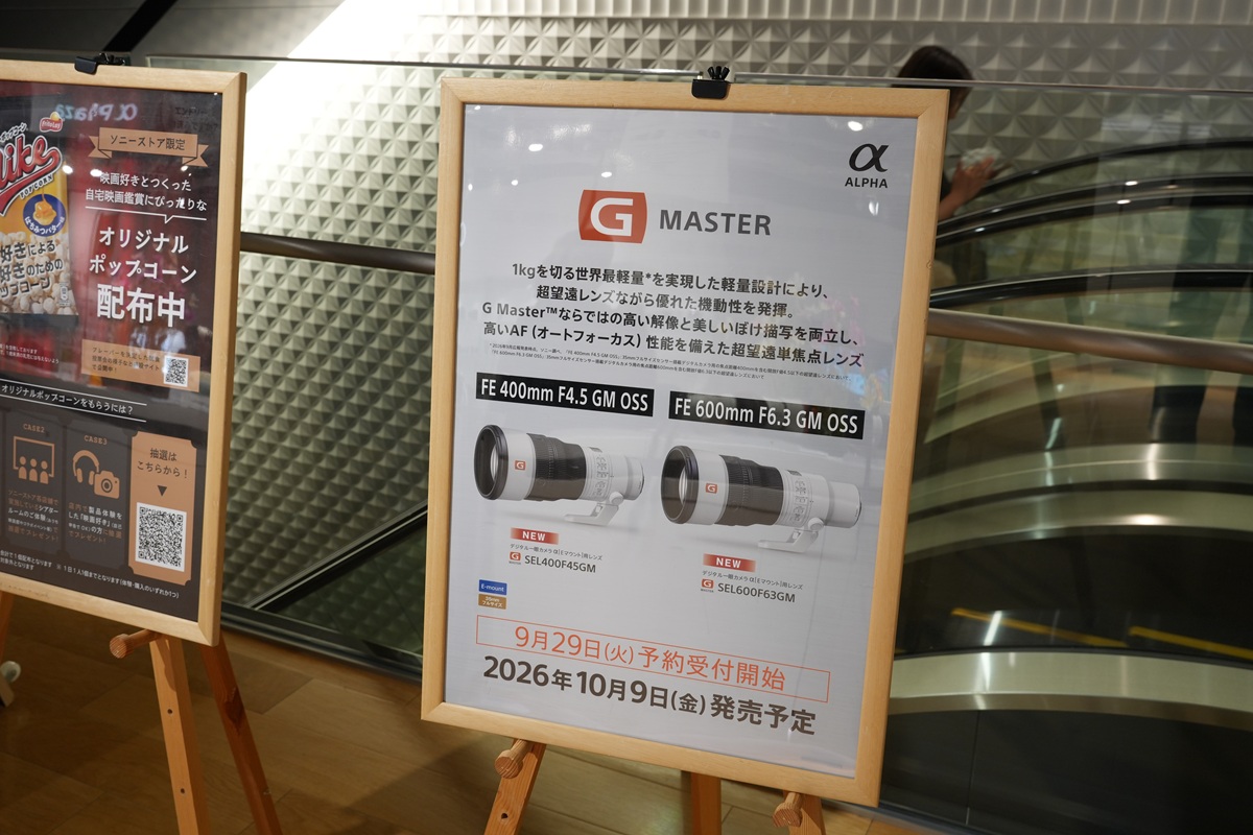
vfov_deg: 38.9
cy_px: 418
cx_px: 626
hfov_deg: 55.8
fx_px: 1183
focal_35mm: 34
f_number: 8
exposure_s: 1/40
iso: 640
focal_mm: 34
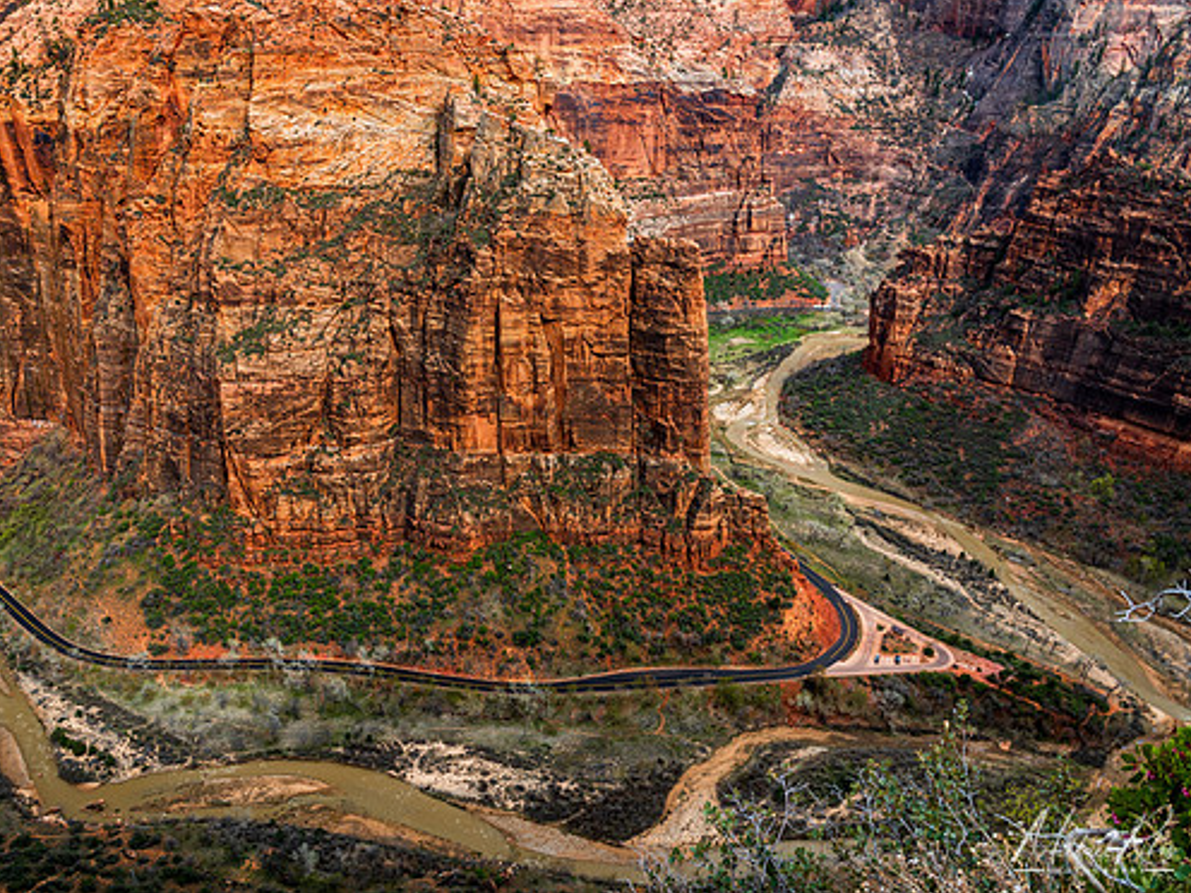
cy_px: 431
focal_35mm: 27
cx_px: 504
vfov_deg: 51.3
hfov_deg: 65.0
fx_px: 929
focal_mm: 24
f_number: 11
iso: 100
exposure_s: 1/30
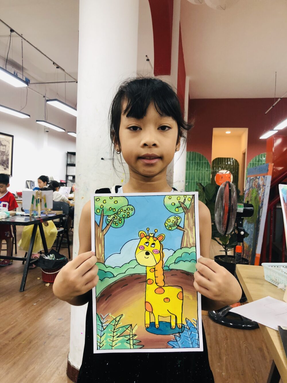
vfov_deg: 63.4
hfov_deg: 49.8
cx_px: 144
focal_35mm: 28
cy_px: 192
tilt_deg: -4.2
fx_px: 309
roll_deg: -2.4
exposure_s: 1/40
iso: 25
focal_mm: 4
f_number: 1.8
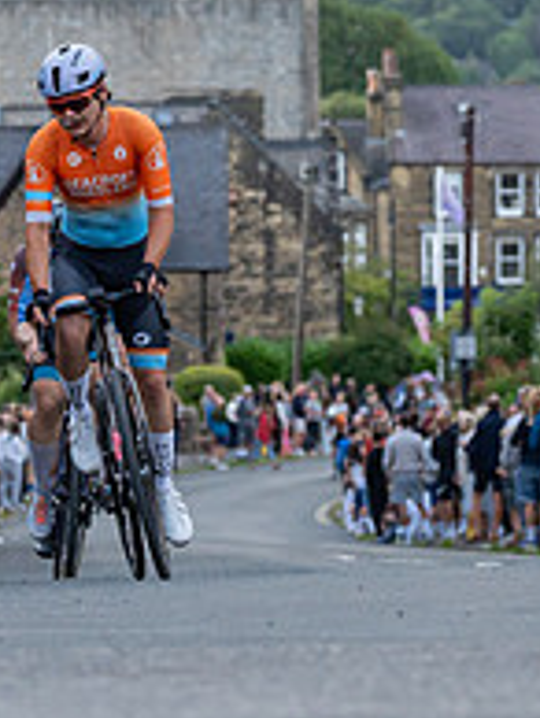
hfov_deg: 6.8
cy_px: 31
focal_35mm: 218
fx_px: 4524
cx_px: 59
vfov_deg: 9.0
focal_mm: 76
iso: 1600
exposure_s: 1/800
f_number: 3.5
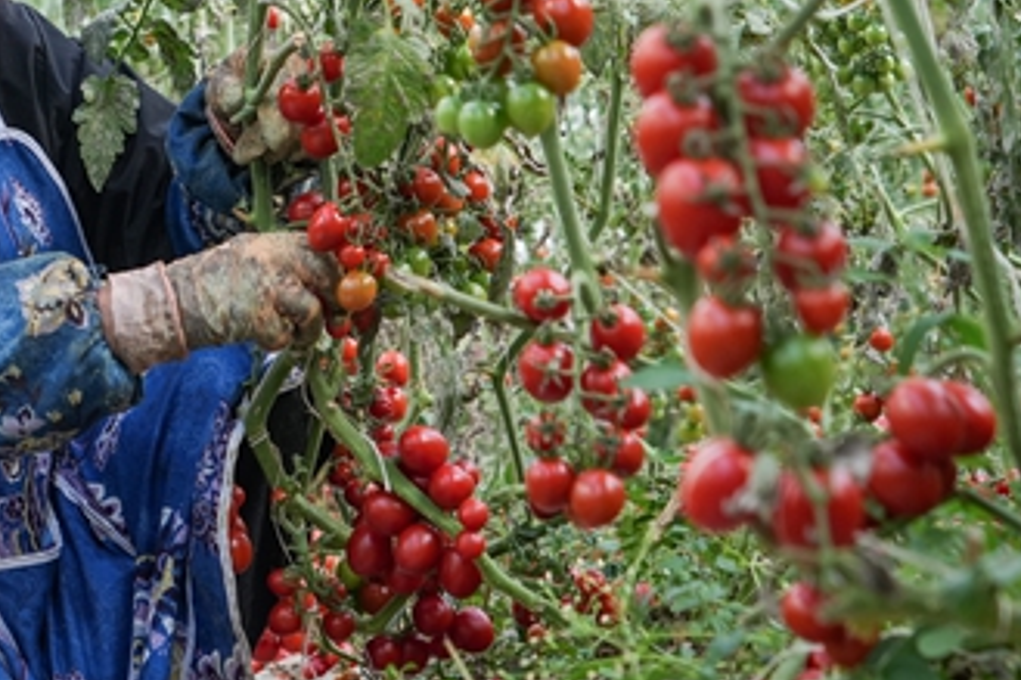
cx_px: -9
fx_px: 3515
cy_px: 104
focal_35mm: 124
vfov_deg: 11.0
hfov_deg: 16.2
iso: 800
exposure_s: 1/200
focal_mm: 51
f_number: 5.6
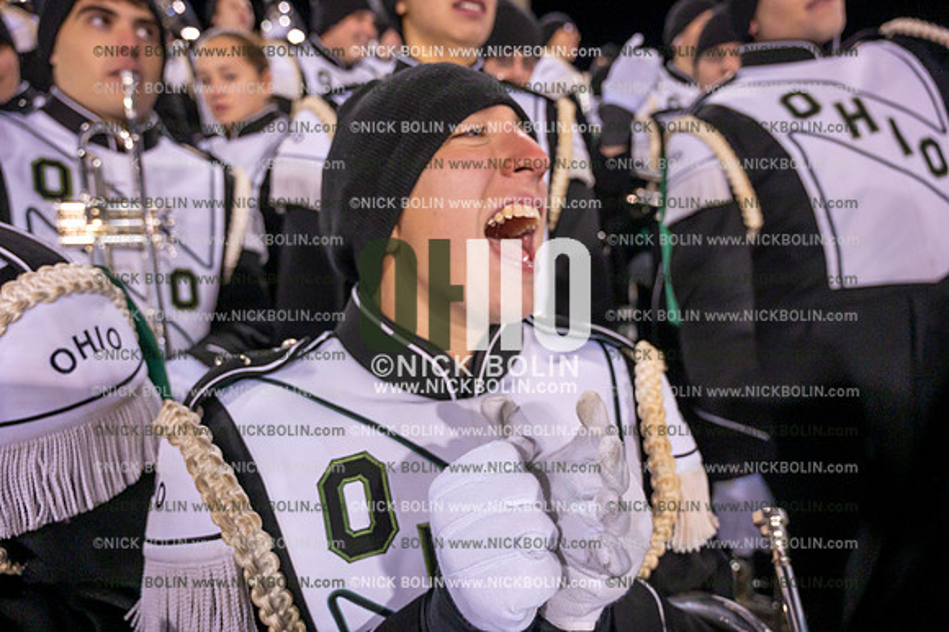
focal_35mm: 24
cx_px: 474
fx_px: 632
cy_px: 316
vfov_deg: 53.1
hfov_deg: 73.8
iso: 5000
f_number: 4.5
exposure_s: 1/640
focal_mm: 24
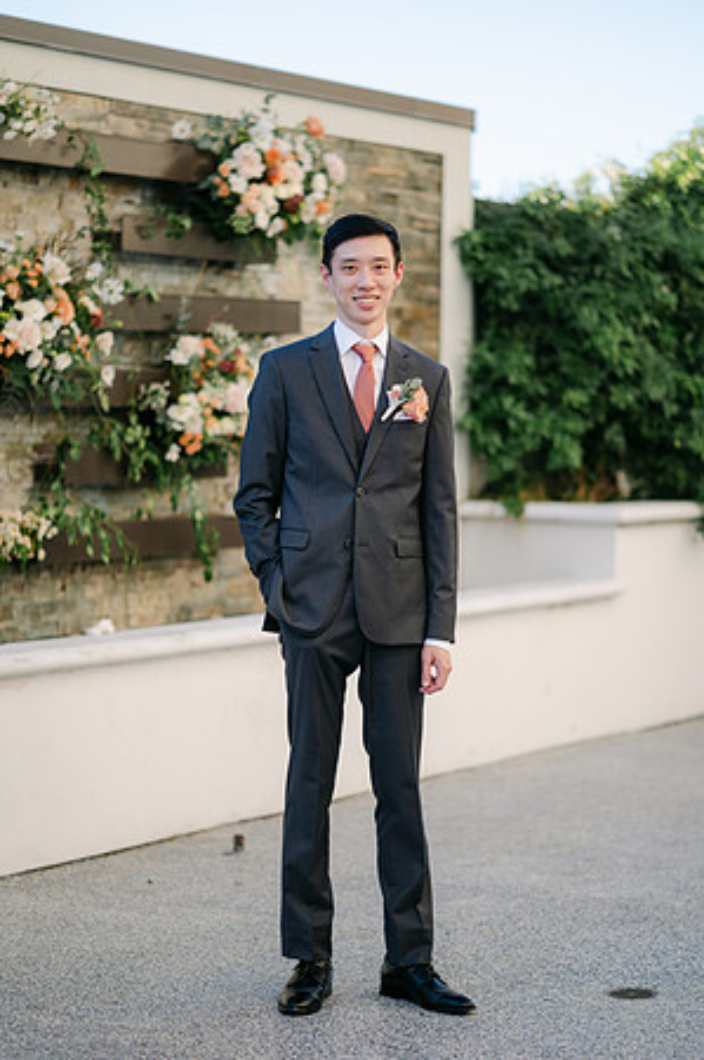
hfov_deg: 16.0
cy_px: 530
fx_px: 2499
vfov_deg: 23.9
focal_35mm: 85
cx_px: 352
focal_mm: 85
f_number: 1.8
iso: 100
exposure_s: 1/1250
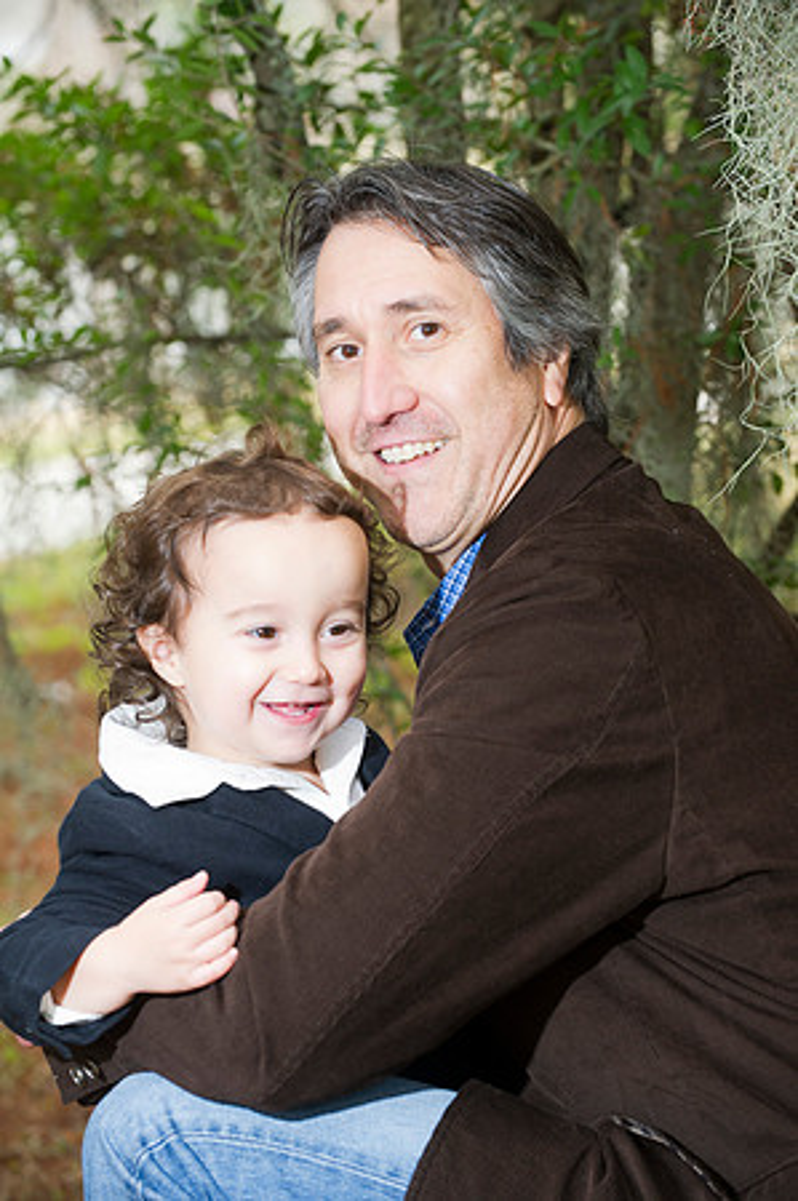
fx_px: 4166
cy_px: 600
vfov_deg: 16.4
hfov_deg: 10.9
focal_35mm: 125
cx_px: 399
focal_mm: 125
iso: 640
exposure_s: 1/200
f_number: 4.5
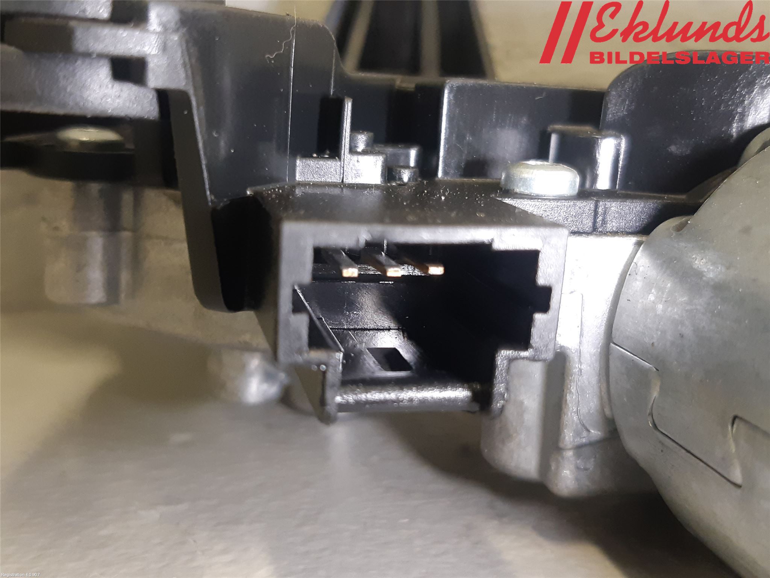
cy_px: 289
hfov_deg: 67.3
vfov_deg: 53.1
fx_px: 578
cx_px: 385
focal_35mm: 26
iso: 200
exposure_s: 1/50
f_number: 1.7
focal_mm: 3.93
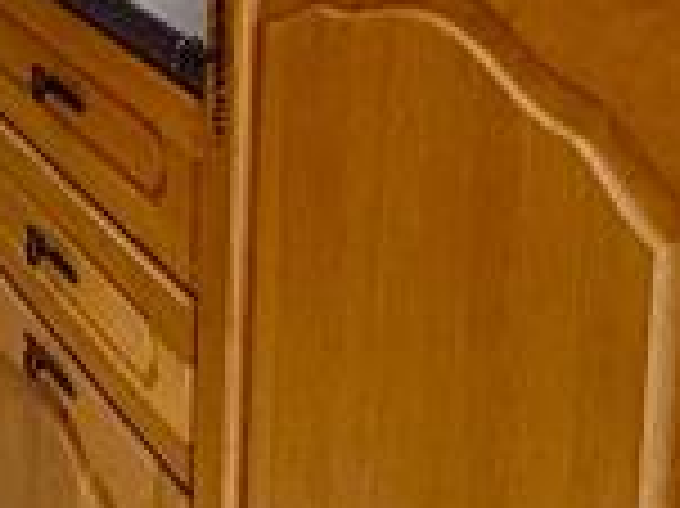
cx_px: -590
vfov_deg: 14.6
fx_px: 1865
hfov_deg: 16.7
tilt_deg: -7.7
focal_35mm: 95
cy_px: -225
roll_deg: +1.2
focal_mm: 2.22
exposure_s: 1/99
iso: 125
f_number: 2.2
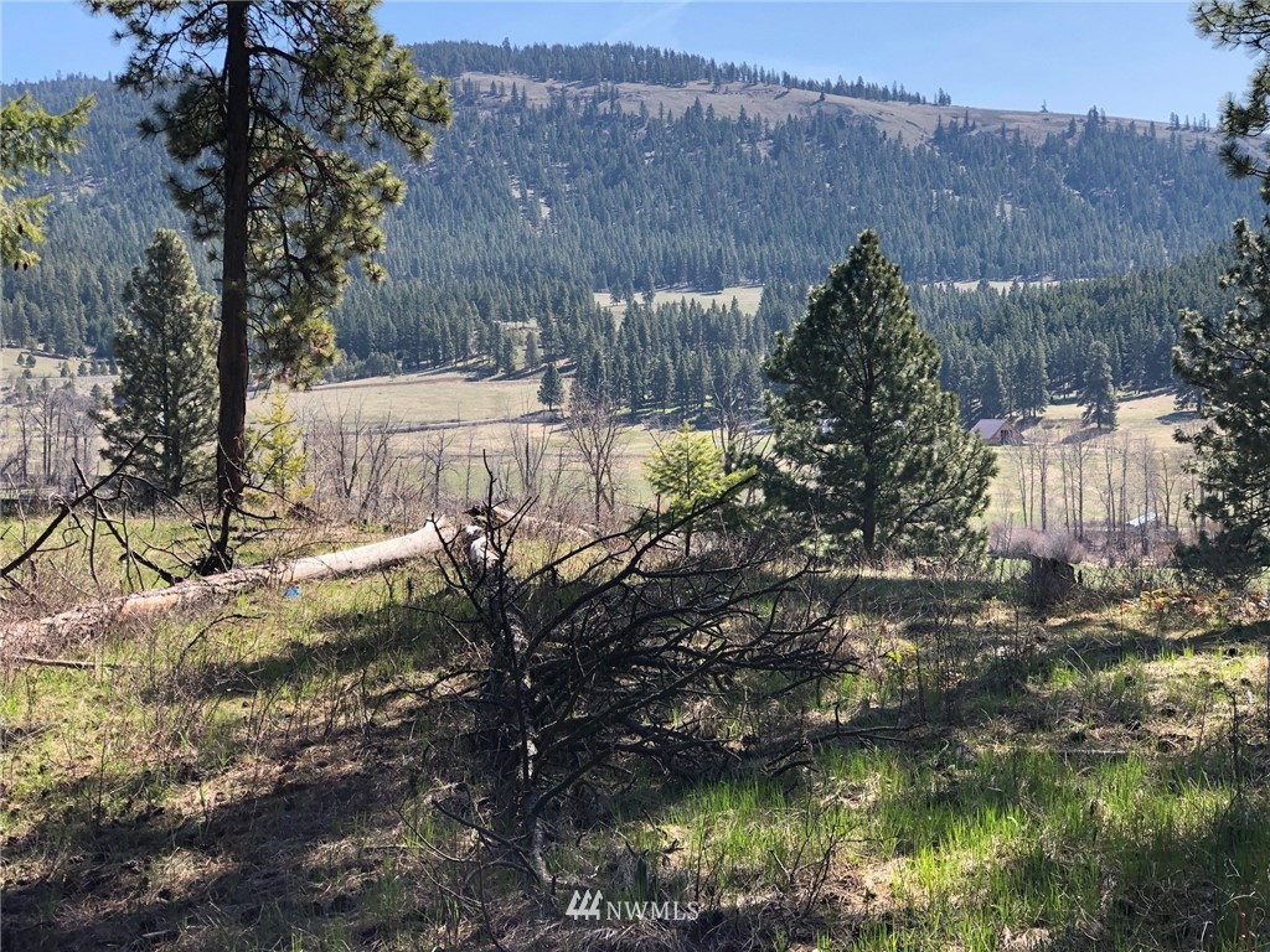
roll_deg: +0.5
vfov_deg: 25.7
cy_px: 476
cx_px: 635
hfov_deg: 33.8
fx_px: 2091
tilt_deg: -4.0
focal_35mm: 57
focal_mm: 6.6
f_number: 2.8
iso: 20
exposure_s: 1/219
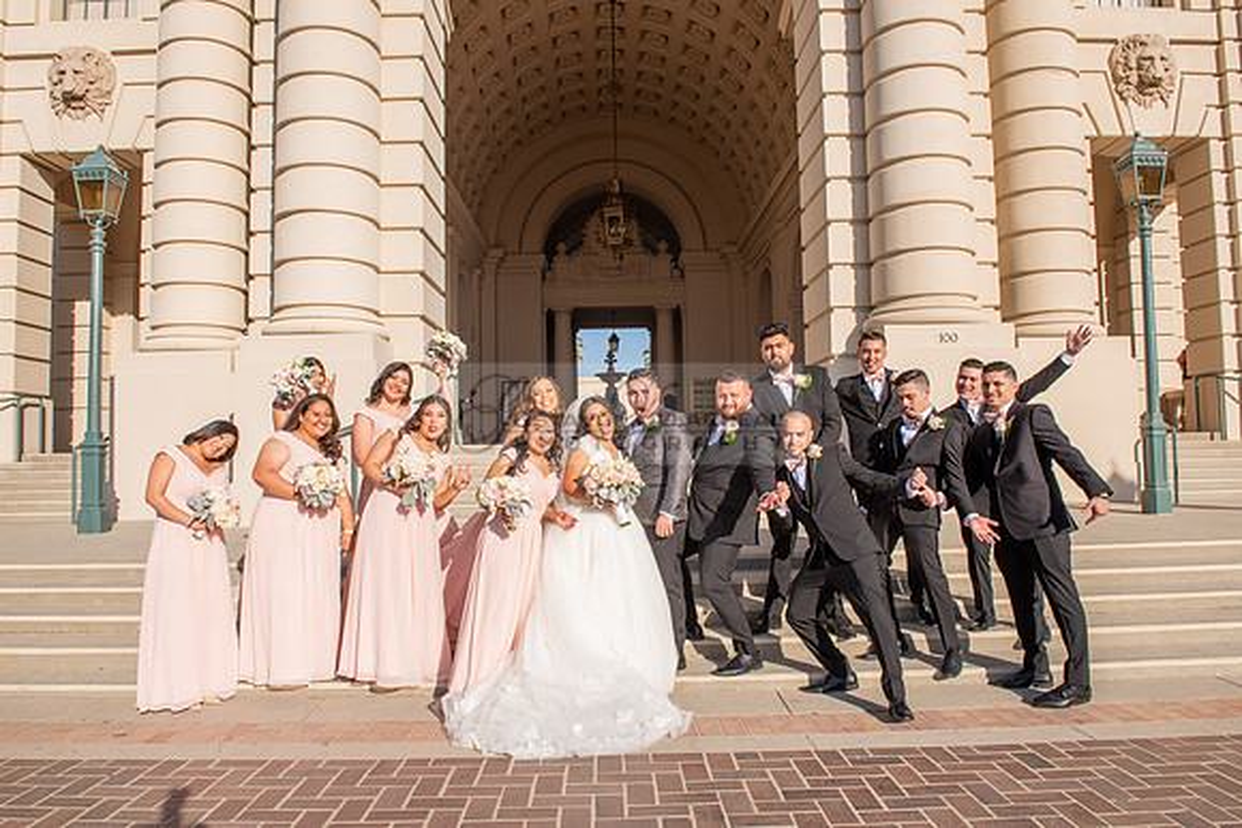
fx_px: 861
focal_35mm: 25
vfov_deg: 51.4
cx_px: 621
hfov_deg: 71.6
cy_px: 414
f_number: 10
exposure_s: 1/200
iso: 100
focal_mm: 24
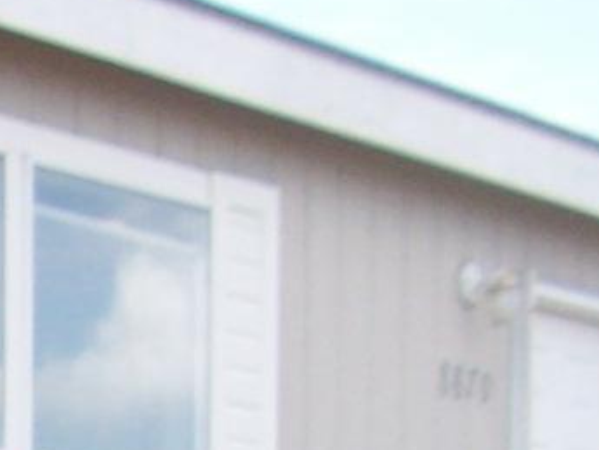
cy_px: 1169
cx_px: -764
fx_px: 3497
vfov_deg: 6.9
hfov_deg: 9.0
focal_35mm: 202
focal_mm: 5.7
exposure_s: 1/397
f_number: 2.8
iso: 64
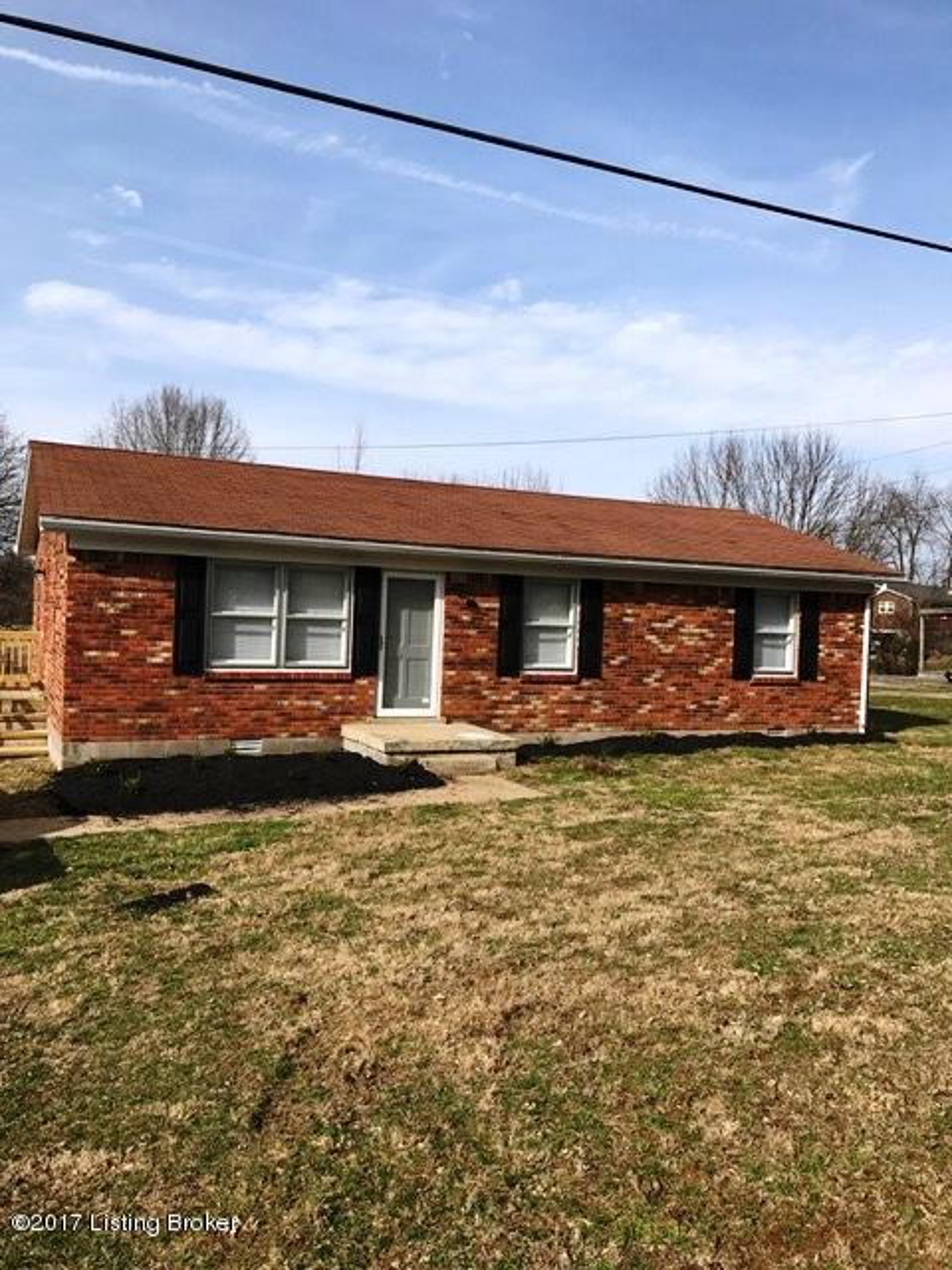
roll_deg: -3.4
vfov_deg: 63.4
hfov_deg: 49.7
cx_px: 476
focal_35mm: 28
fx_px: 1027
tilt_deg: -1.5
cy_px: 635
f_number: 1.8
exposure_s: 1/2907
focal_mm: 3.99
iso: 20
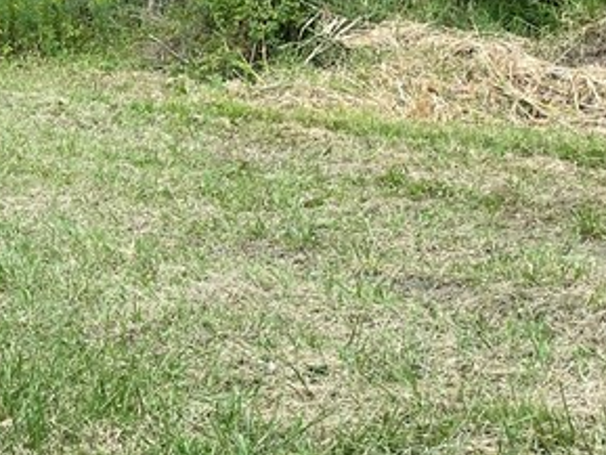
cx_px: -132
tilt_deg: -14.4
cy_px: 254
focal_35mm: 92
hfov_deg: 19.9
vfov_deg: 16.1
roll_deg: -0.4
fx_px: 1611
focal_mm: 4.25
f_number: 1.8
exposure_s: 1/998
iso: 32
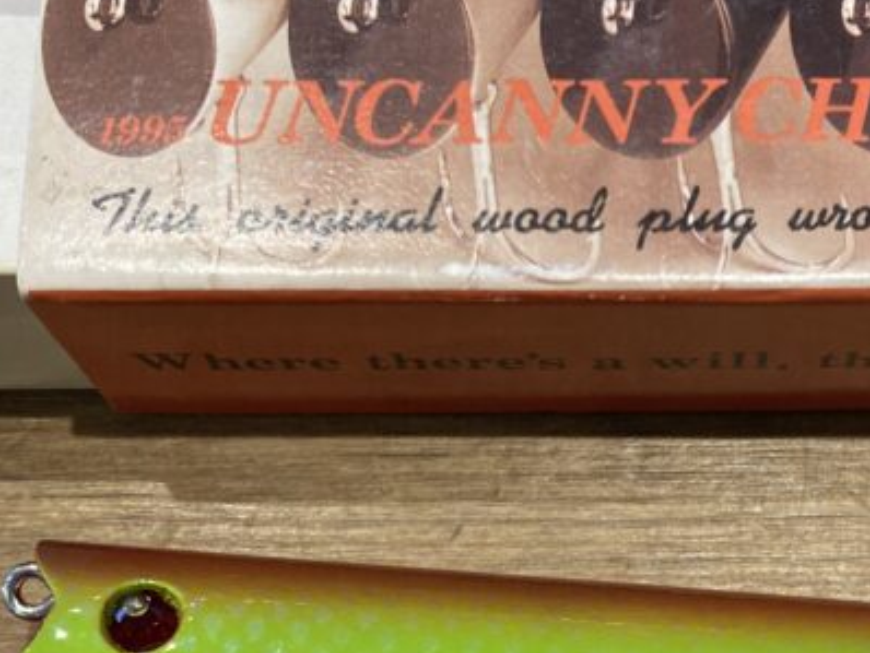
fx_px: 1811
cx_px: 662
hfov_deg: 26.6
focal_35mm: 72
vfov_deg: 20.2
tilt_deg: -74.5
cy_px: 518
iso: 125
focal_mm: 3.99
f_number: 1.8
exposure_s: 1/50
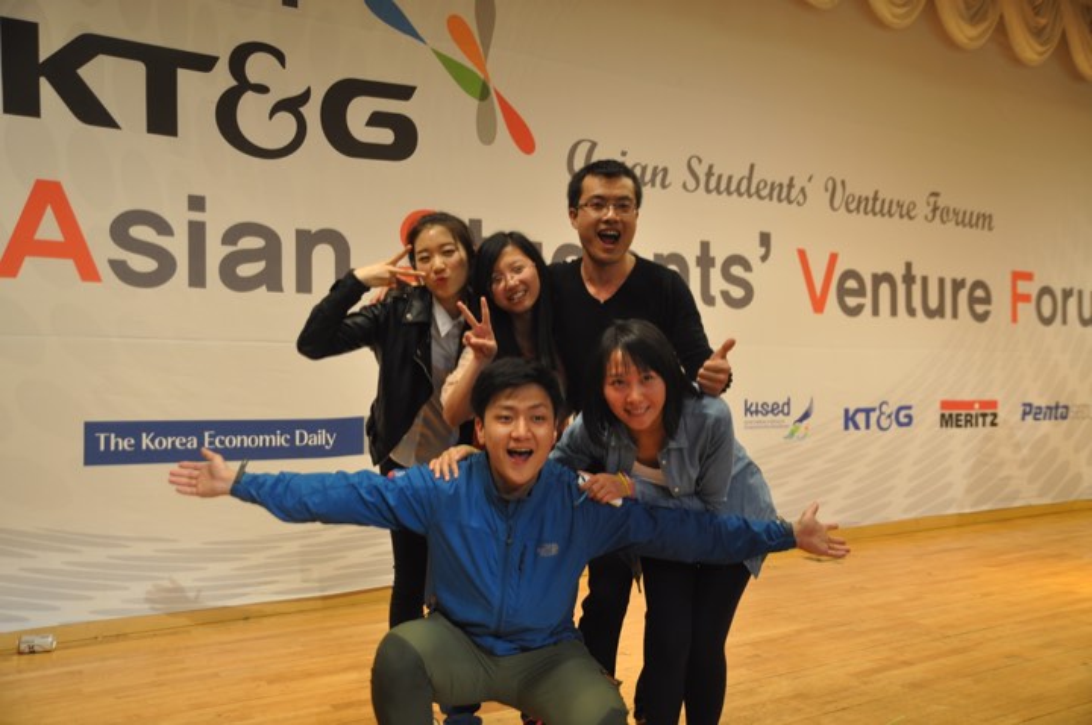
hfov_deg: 57.3
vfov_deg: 39.9
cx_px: 546
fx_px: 1000
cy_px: 362
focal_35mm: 33
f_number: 3.2
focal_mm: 22
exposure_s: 1/40
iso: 320
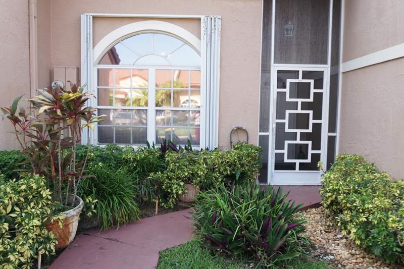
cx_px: 202
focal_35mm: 30
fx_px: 337
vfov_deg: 43.6
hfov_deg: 61.9
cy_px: 134
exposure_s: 1/500
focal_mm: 30
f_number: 3.5
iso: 320
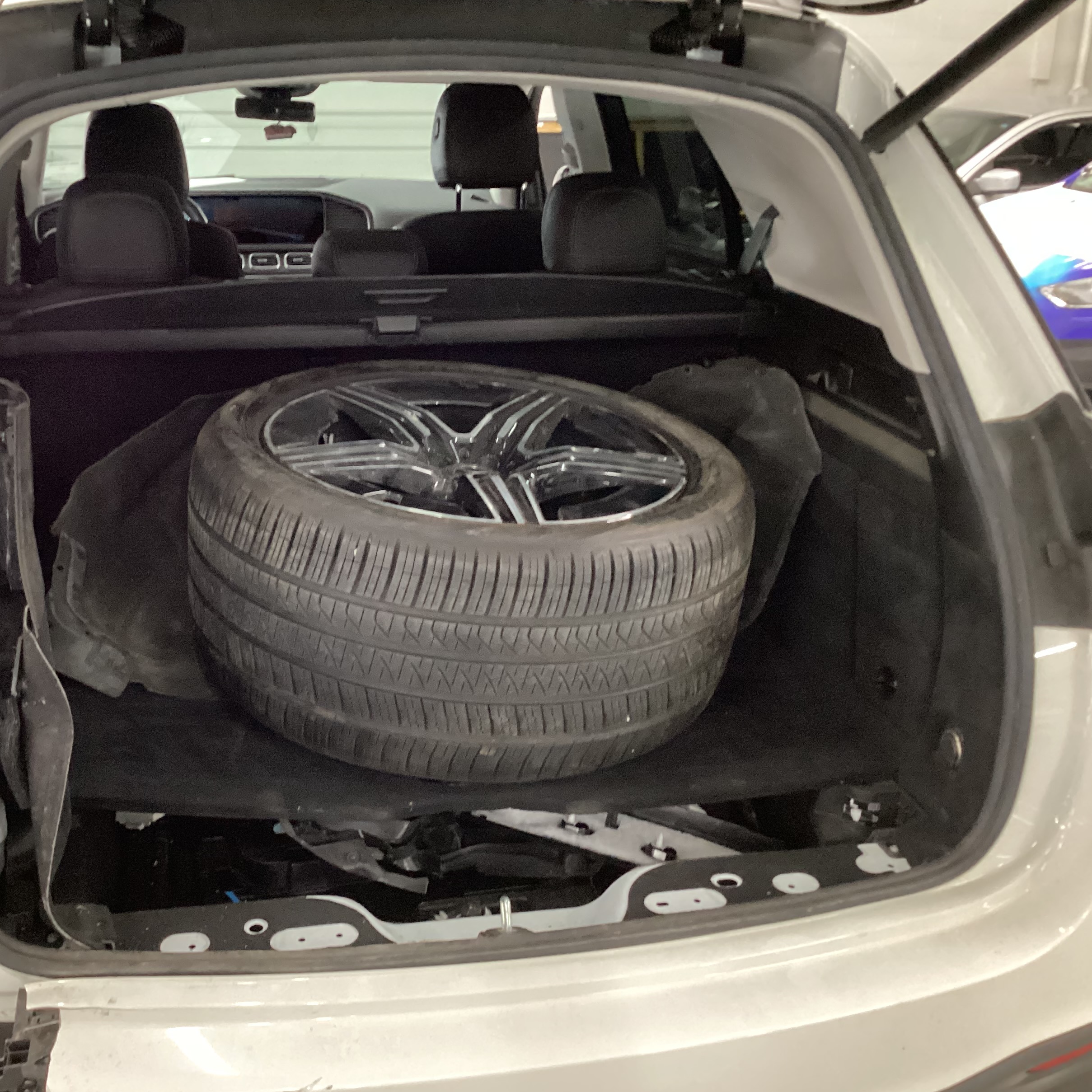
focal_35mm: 37
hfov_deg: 44.6
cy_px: 543
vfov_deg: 44.9
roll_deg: -0.5
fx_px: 1321
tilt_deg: -21.8
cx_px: 419
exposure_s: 1/30
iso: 400
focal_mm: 3.3
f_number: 2.4
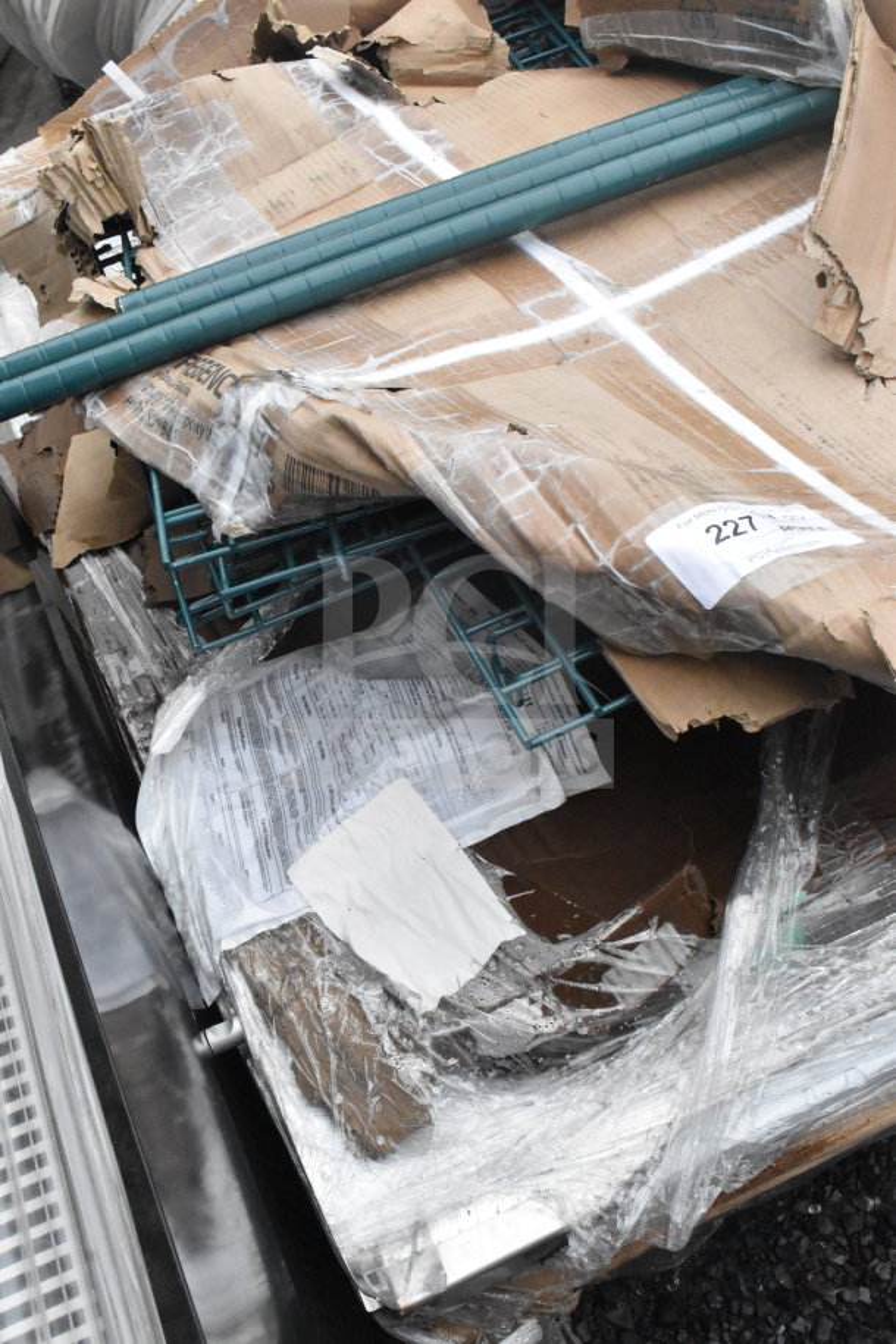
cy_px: 672
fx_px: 1400
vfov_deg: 51.3
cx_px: 448
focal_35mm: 38
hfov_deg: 35.5
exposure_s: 1/1000
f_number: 16
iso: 6400
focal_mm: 25
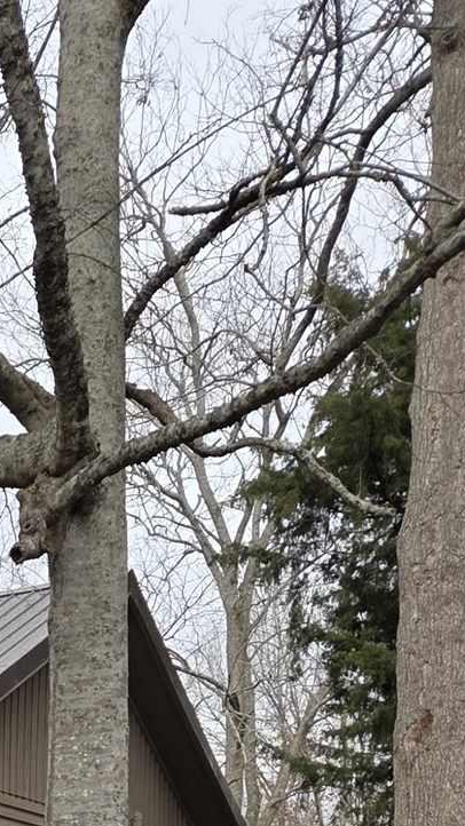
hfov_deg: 12.9
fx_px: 1754
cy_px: 1080
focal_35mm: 80
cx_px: -494
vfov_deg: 23.4
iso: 80
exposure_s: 1/2607
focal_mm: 5.4
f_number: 1.8
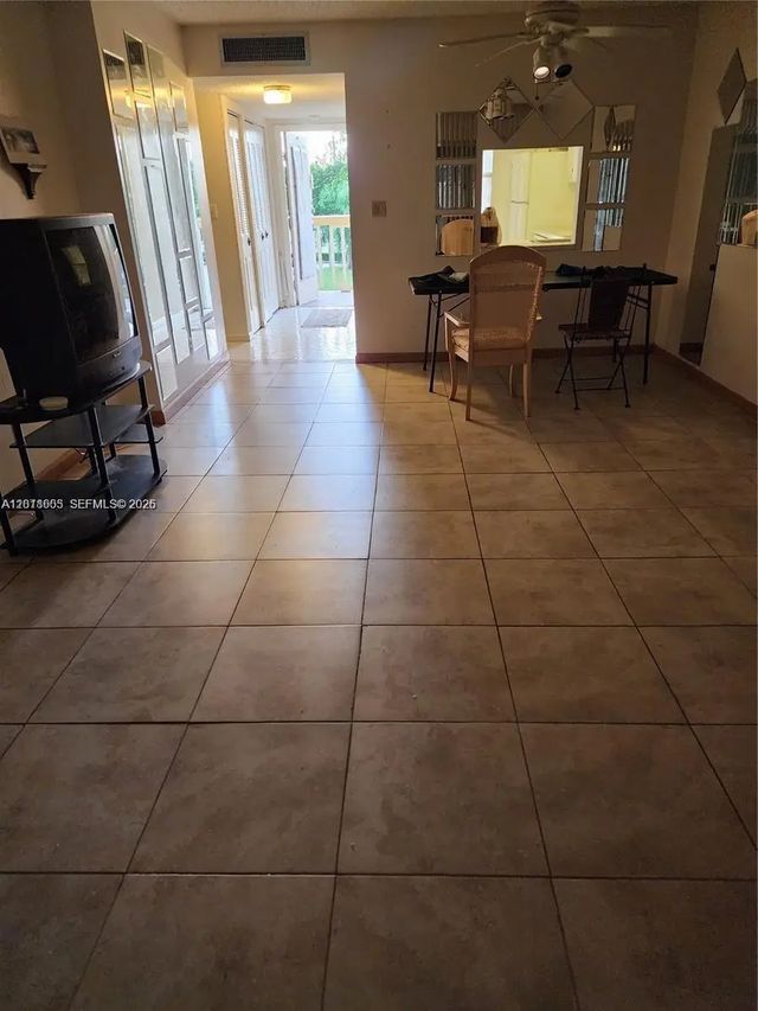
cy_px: 506
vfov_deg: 73.9
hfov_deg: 58.9
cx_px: 379
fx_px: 671
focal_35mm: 23
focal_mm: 6.4
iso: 800
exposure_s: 1/120
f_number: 1.8
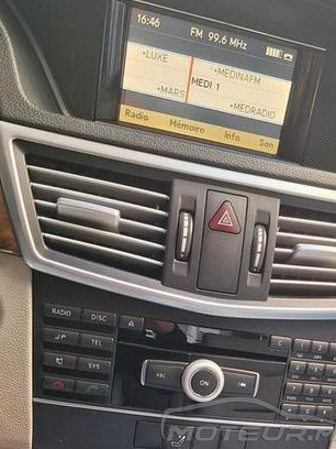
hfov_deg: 29.2
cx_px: 257
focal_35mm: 49
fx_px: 634
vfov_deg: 36.1
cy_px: 419
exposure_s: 1/100
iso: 50
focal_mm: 5.54
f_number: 1.8
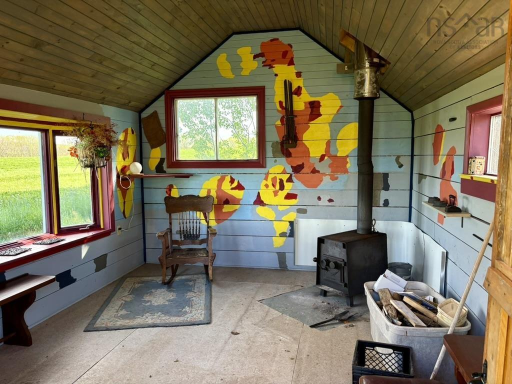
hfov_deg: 67.3
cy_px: 192
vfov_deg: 53.1
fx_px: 385
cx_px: 256
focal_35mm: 26
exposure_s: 1/175
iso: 125
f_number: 1.6
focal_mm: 5.96
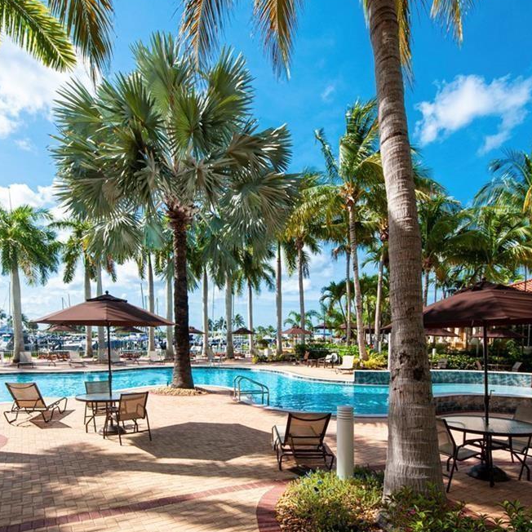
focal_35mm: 20
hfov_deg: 74.7
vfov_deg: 74.8
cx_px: 246
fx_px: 348
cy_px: 266
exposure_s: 1/400
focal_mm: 10
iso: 200
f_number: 8
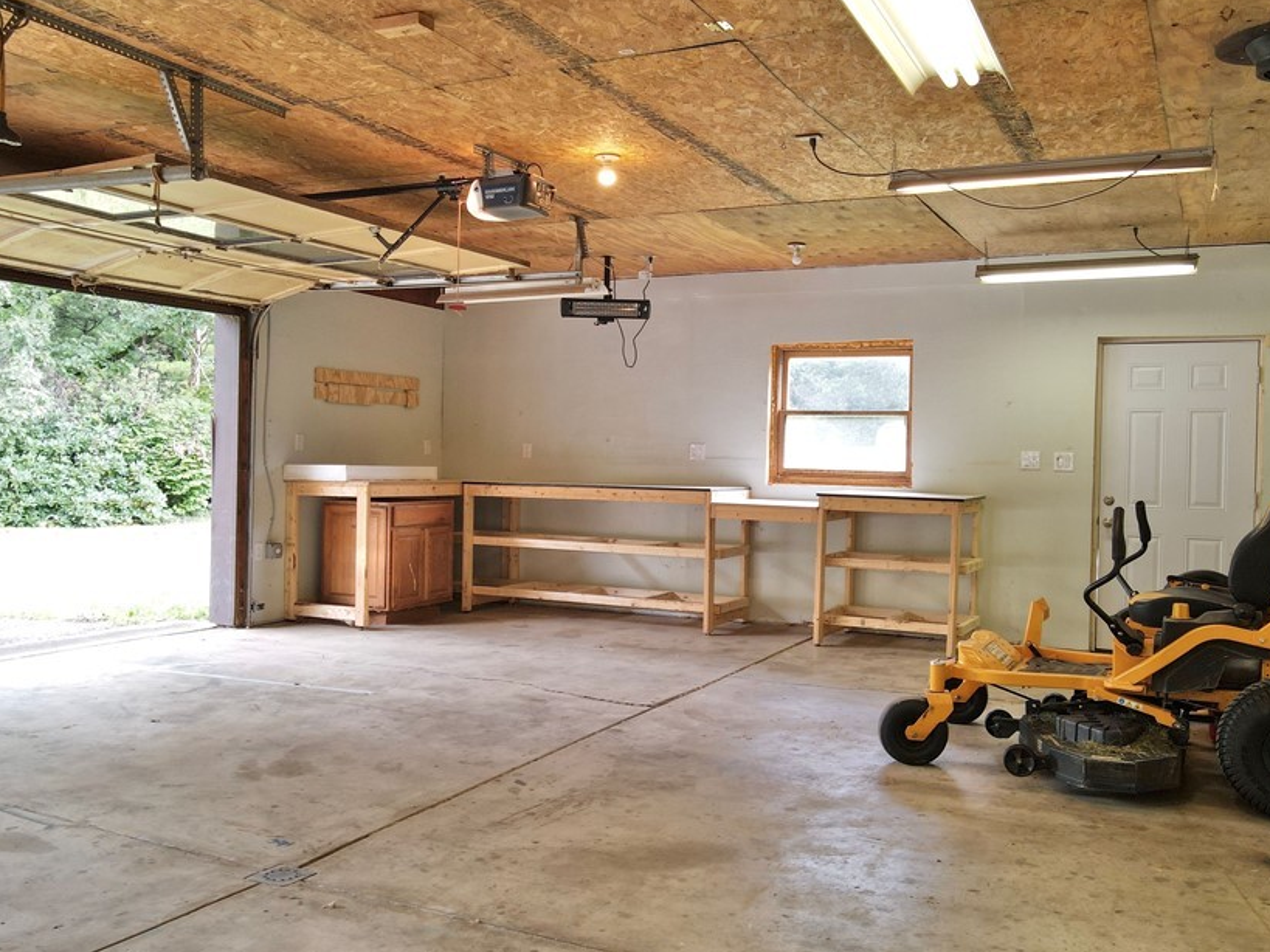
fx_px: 1100
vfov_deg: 46.8
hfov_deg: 60.0
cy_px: 492
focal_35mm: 30
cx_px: 644
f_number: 2.8
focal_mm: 4.5
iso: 100
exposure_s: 1/15
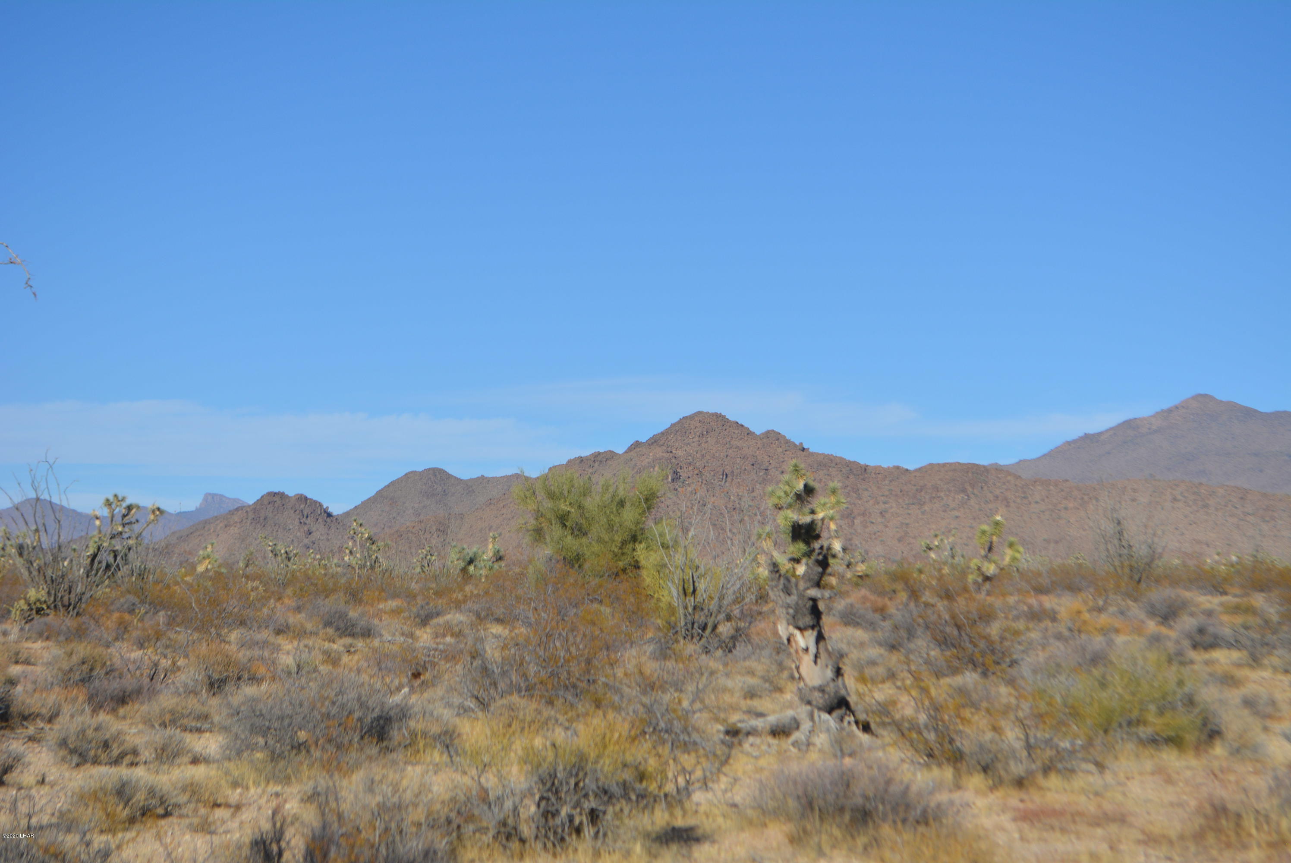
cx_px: 646
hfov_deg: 24.6
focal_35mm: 82
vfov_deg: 16.6
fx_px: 2961
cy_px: 432
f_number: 7.1
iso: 400
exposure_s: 1/2000
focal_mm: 55
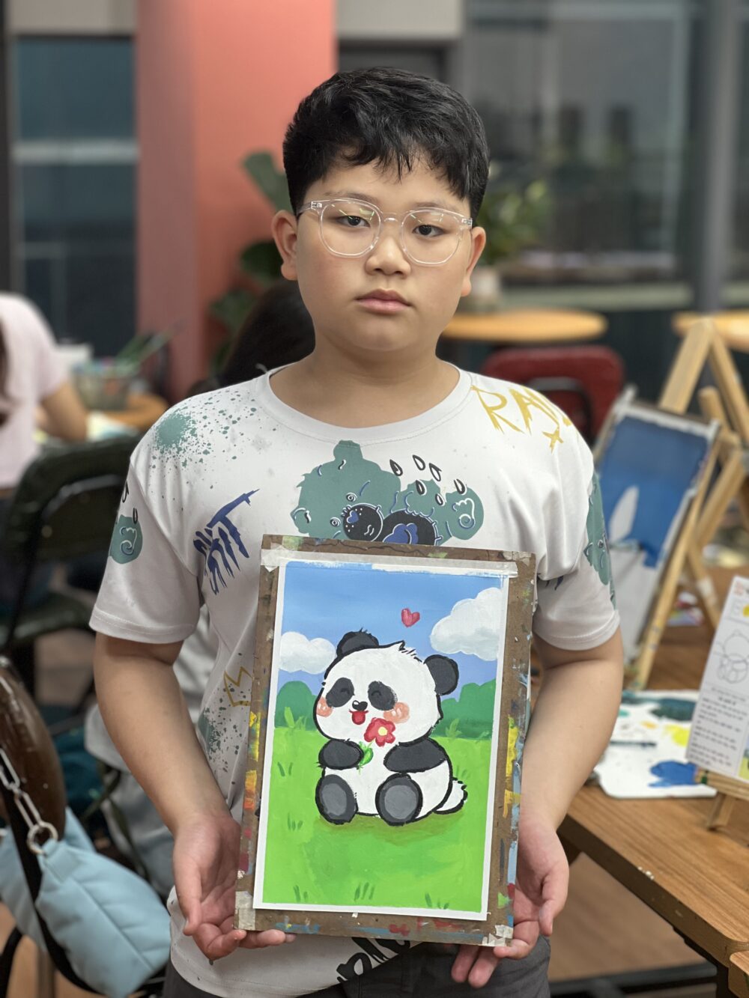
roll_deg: -1.1
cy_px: 499
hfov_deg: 19.1
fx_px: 2221
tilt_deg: -11.3
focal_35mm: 77
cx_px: 374
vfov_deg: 25.3
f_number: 2.8
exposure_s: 1/50
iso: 160
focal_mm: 9
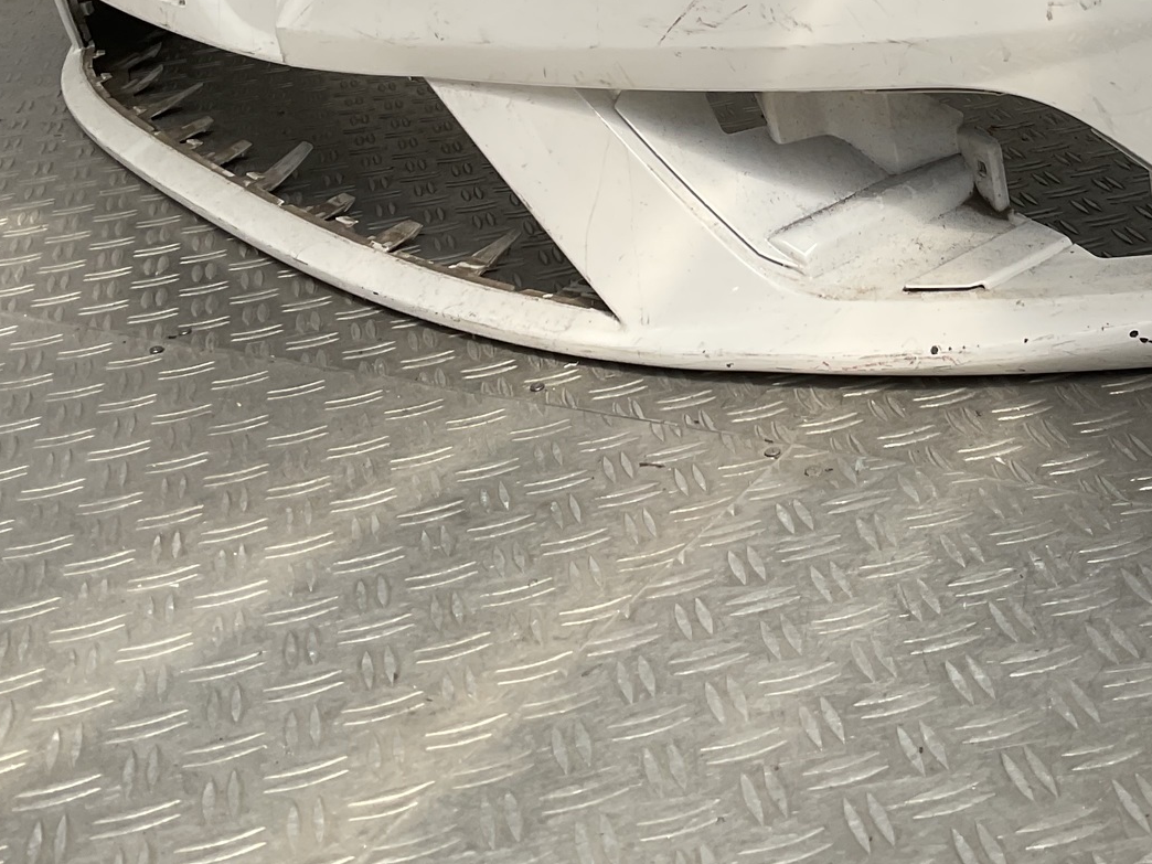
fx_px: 1864
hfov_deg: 33.7
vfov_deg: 25.1
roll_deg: +5.6
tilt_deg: -17.2
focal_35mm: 56
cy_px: 34
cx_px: 851
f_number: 1.8
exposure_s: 1/912
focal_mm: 3
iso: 16
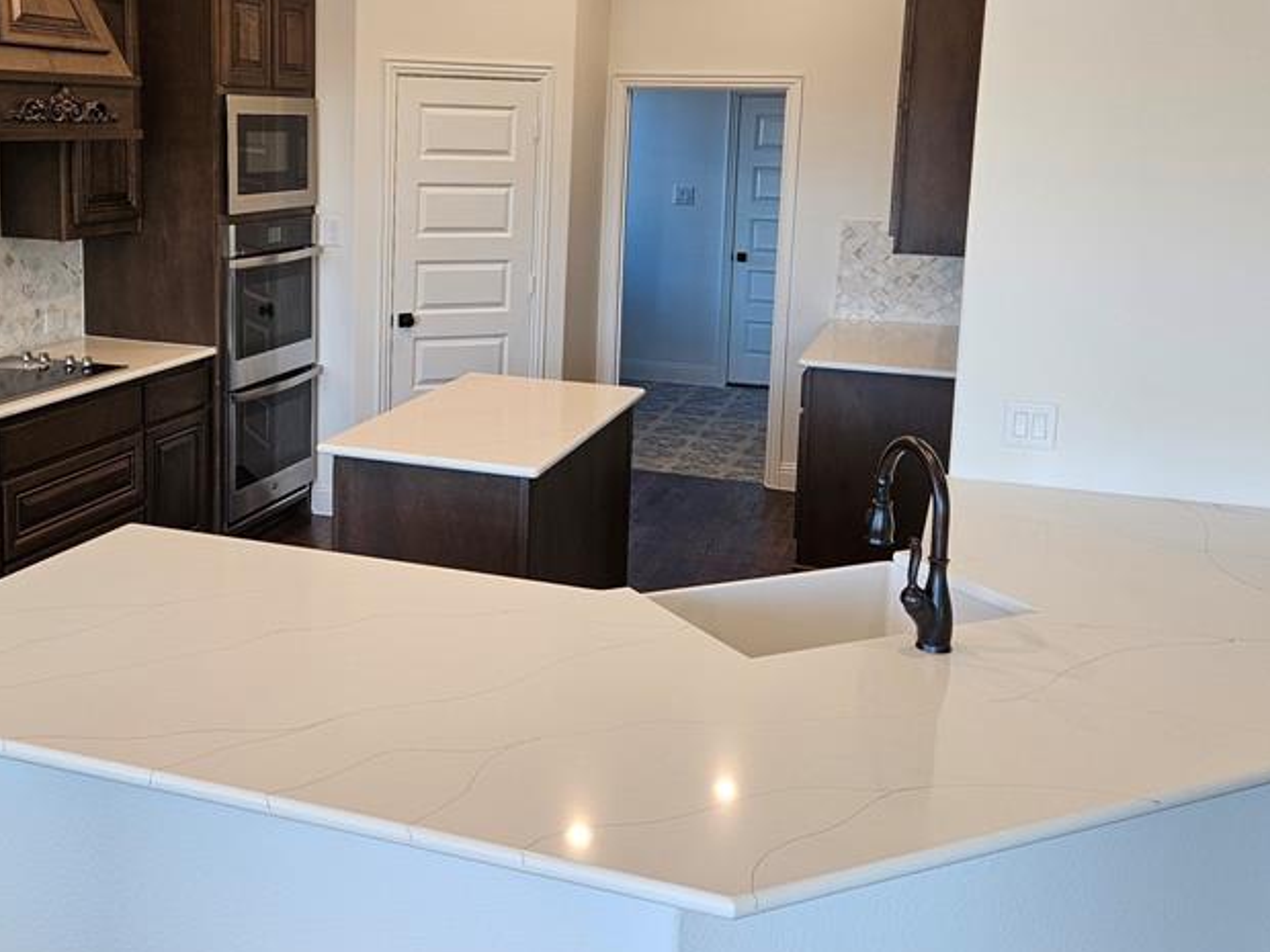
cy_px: 293
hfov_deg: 48.5
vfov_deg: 37.2
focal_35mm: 38
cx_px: 475
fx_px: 1394
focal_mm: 5.4
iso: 80
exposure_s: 1/120
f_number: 1.8
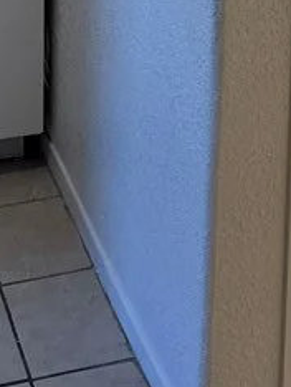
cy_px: -165
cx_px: 223
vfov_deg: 17.2
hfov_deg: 14.1
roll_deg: -1.8
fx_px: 1175
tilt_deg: -13.3
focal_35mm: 105
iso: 200
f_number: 1.78
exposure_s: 1/120
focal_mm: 6.76
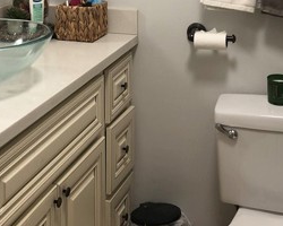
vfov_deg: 20.3
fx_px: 586
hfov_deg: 27.1
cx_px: 135
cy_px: -54
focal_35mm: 70
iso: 40
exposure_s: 1/30
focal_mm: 4
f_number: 1.8
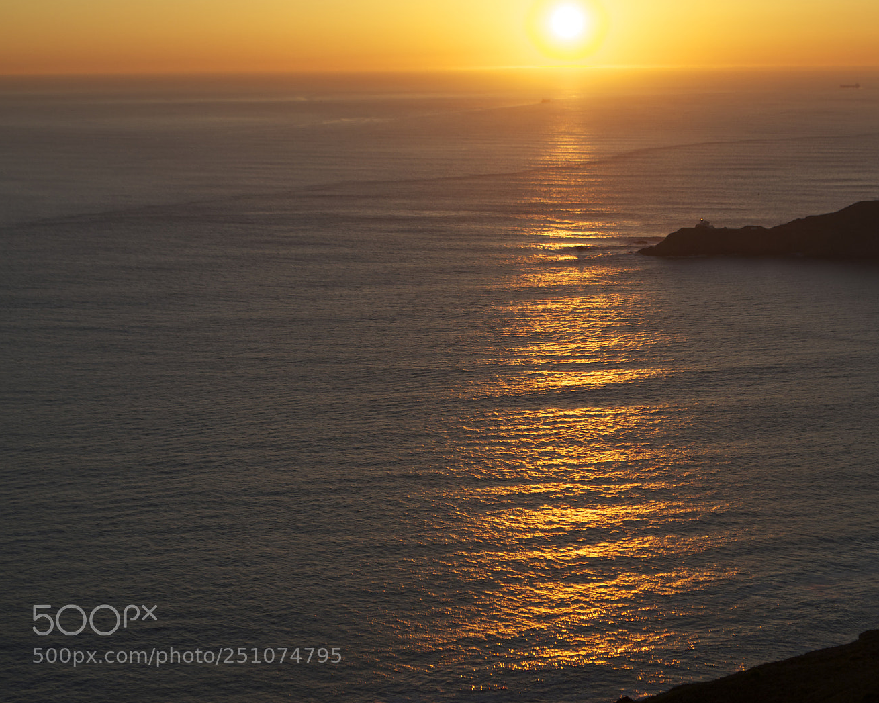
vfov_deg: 19.4
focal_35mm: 79
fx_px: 2055
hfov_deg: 24.1
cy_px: 353
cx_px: 528
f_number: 9
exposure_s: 1/200
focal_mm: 46
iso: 100
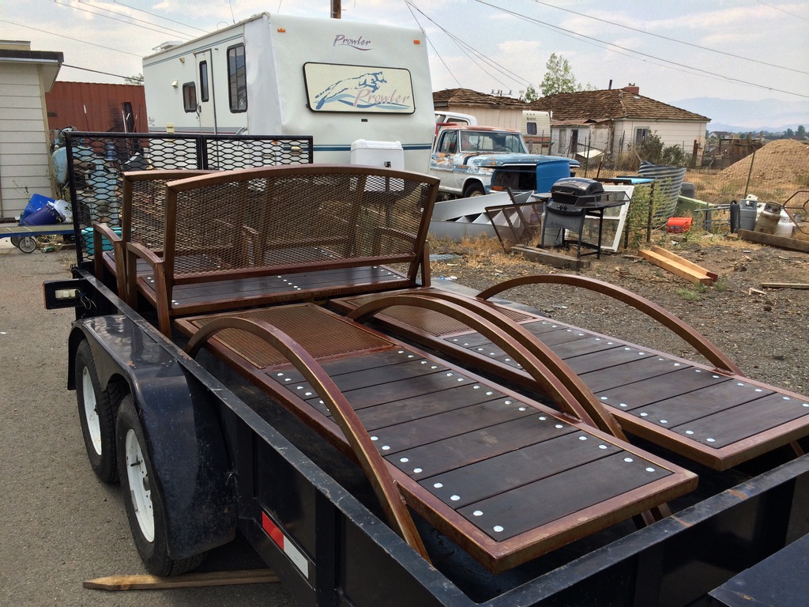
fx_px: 701
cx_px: 404
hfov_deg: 60.0
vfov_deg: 46.8
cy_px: 304
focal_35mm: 30
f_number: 2.2
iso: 32
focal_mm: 4.12
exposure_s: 1/1325
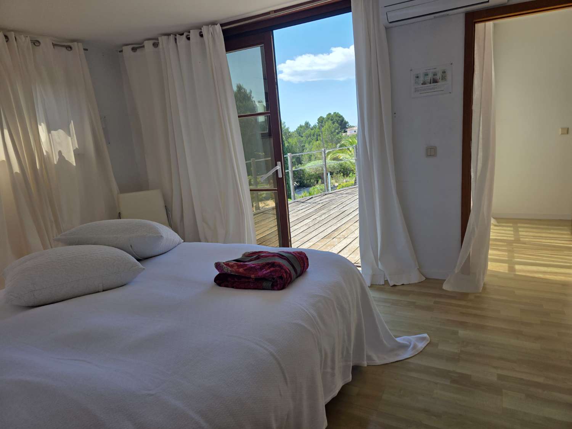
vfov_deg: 58.9
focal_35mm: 23
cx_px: 286
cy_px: 214
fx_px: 380
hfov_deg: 73.9
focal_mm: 6.3
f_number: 1.7
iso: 80
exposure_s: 1/3418
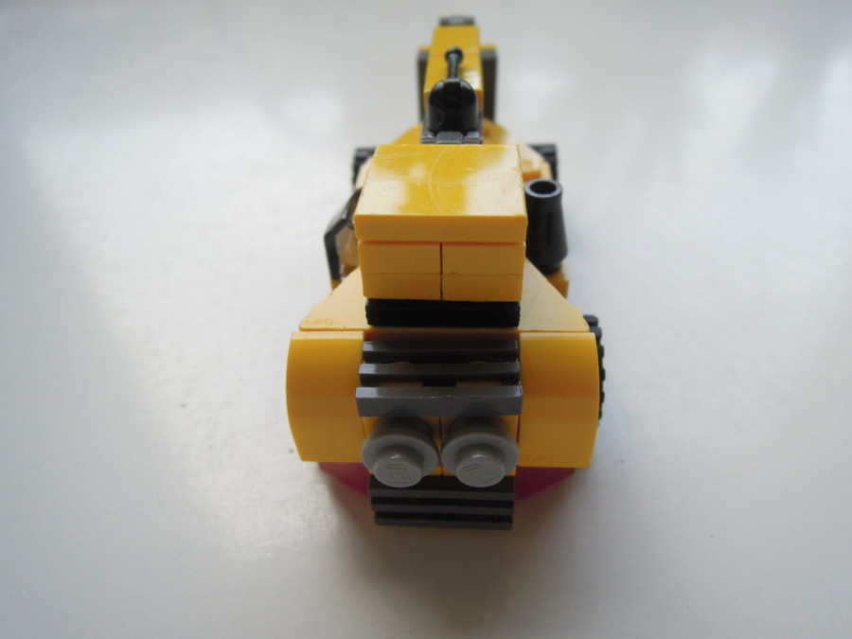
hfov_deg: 71.6
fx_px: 591
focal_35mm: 24
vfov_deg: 56.8
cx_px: 426
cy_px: 320
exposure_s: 1/320
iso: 160
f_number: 2.8
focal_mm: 4.3
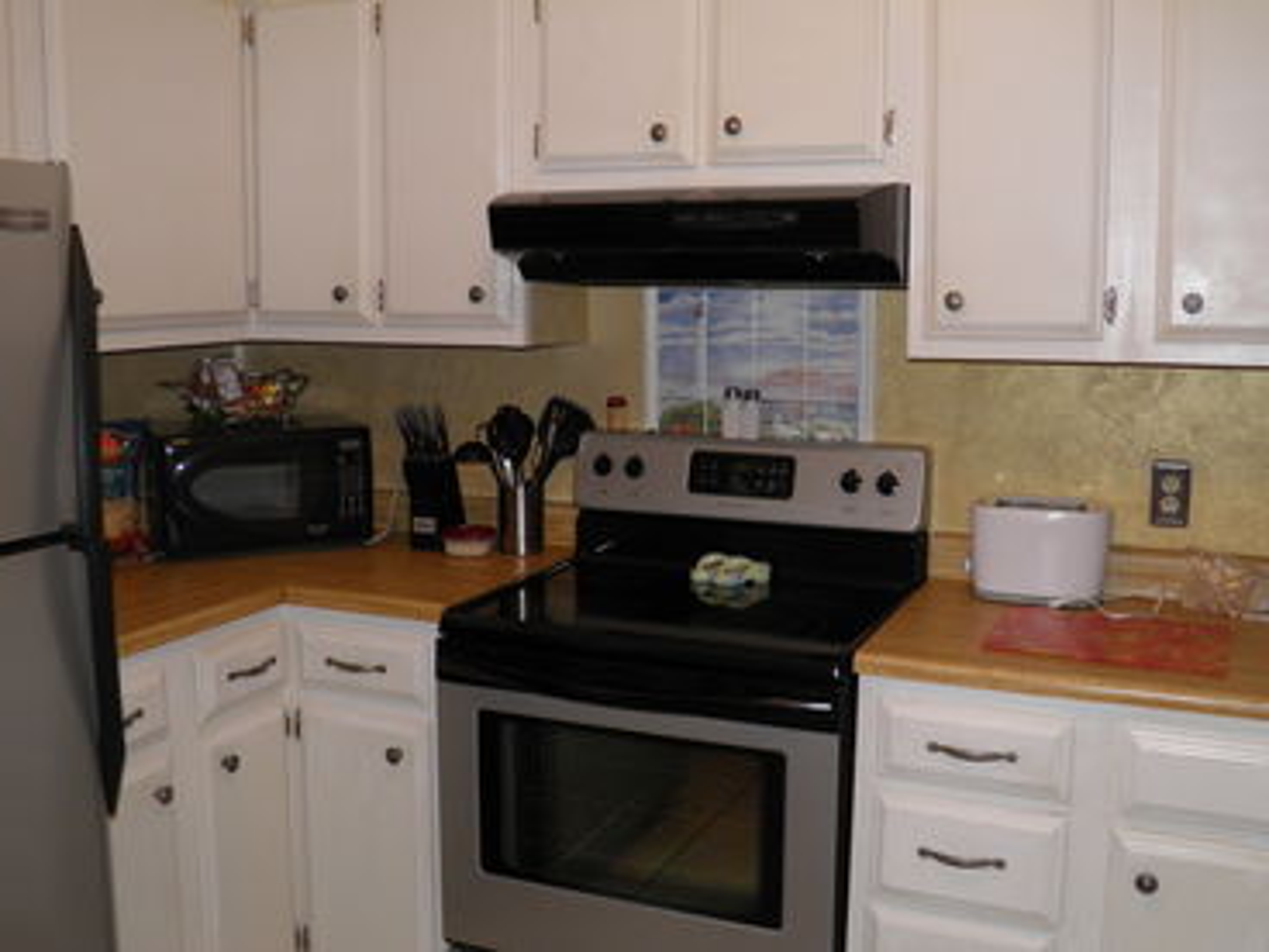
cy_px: 476
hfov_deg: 52.6
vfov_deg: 40.7
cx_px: 634
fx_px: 1283
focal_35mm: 35
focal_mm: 6.3
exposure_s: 1/50
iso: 100
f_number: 3.1
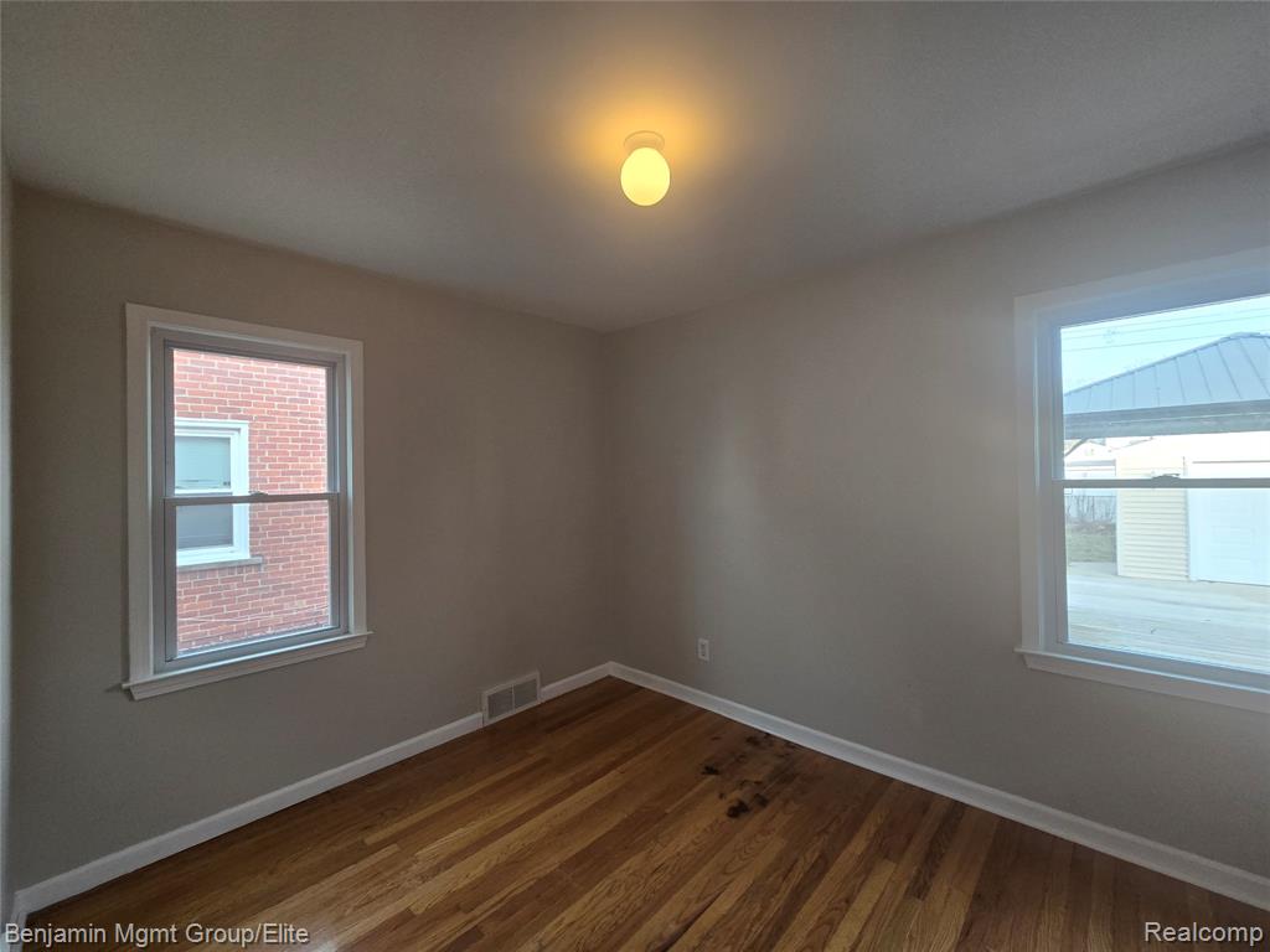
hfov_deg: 106.2
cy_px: 476
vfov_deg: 89.9
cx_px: 635
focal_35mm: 13
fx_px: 477
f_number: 2.2
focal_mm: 2.2
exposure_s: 1/60
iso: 160
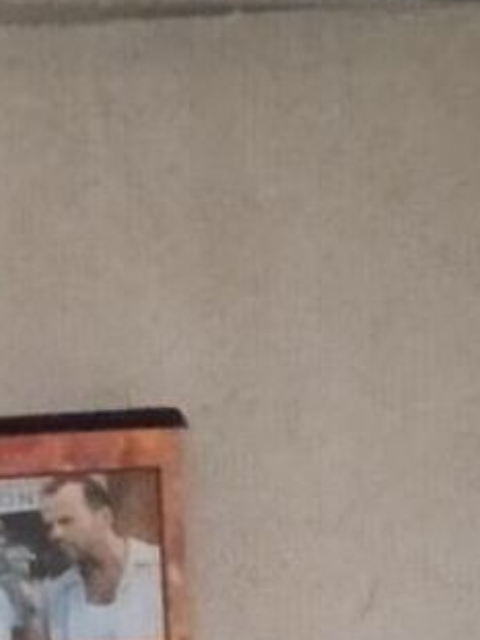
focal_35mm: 120
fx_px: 2220
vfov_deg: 14.5
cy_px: 1145
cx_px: -231
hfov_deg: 11.8
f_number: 2.2
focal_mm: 3.43
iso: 7700
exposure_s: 1/14.3
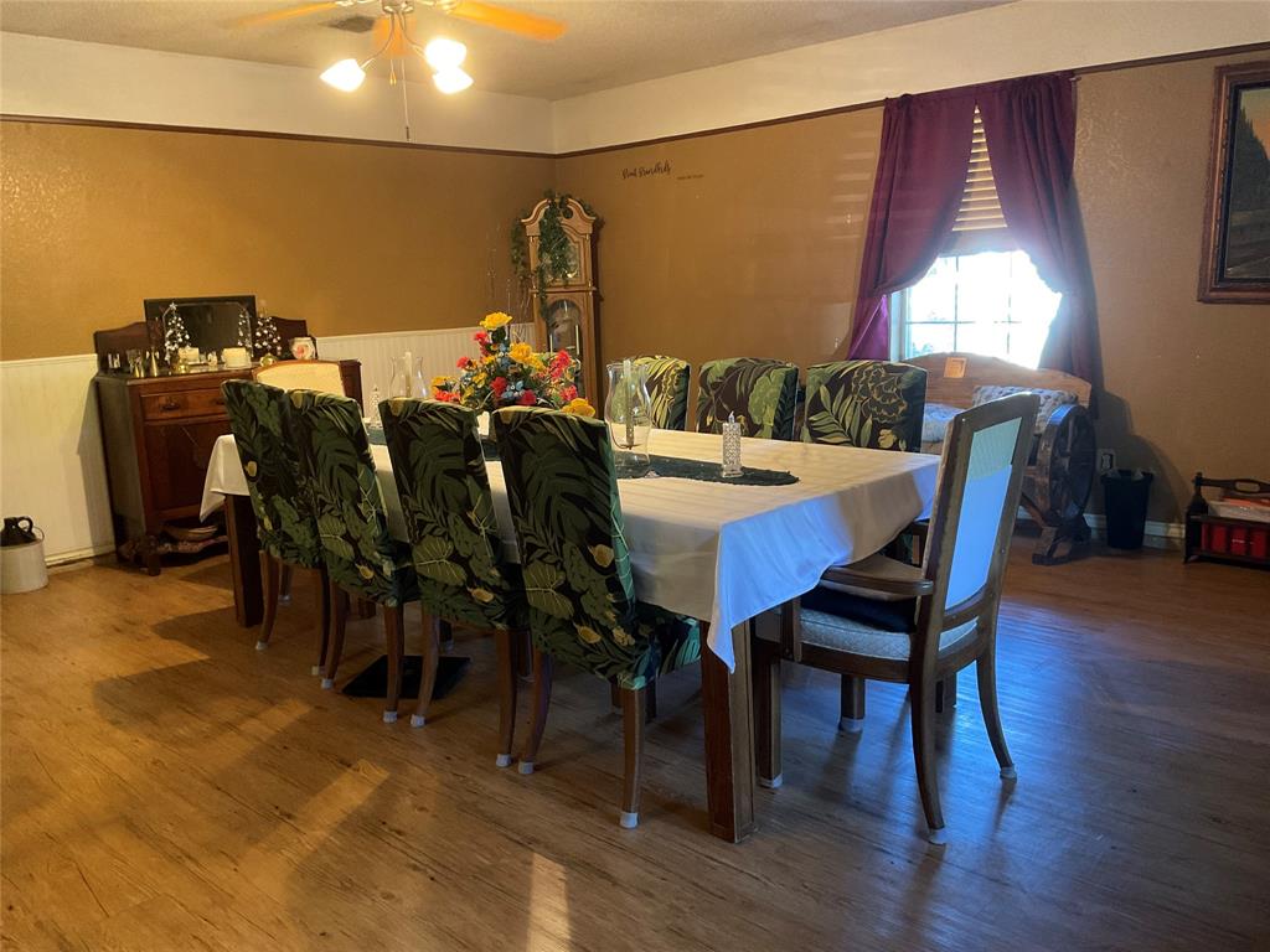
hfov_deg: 61.7
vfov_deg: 48.2
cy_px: 476
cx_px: 635
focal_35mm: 29
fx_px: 1064
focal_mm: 3
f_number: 1.8
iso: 250
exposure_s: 1/30
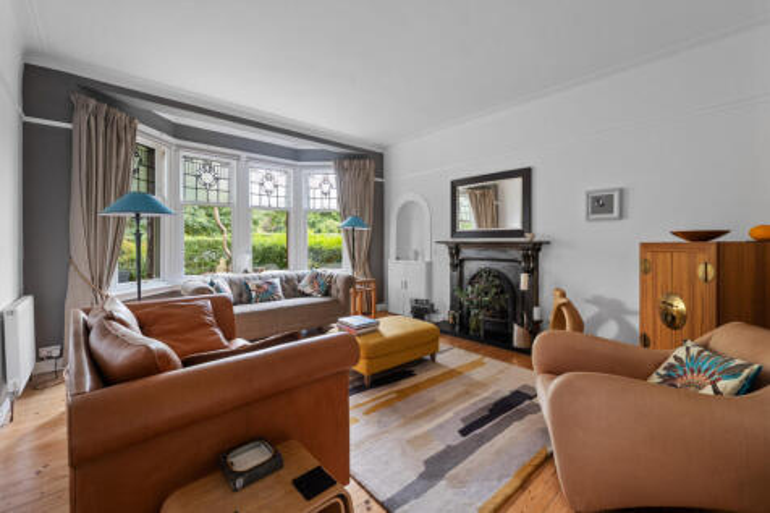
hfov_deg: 104.3
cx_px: 385
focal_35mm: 14
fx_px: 299
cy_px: 256
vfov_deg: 81.2
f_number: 8
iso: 640
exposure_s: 1/3
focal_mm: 14
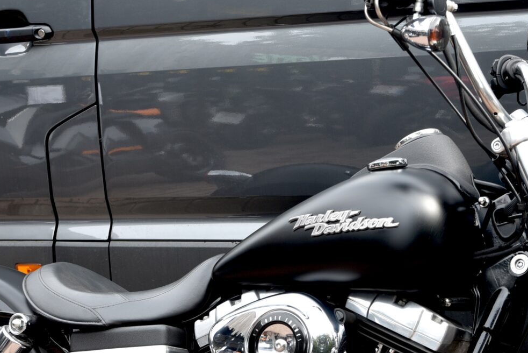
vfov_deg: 10.9
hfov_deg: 16.4
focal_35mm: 125
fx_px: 1834
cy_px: 353
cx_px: 344
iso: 100
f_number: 4.5
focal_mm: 48
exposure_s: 1/80
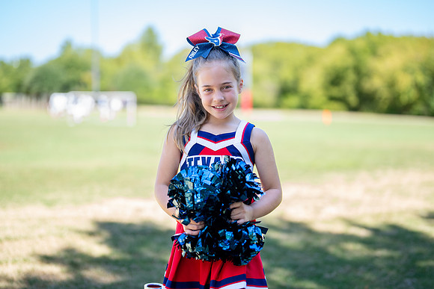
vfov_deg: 24.4
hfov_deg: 35.9
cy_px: 142
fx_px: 670
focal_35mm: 56
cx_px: 223
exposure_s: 1/1250
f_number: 1.2
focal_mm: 50
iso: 100
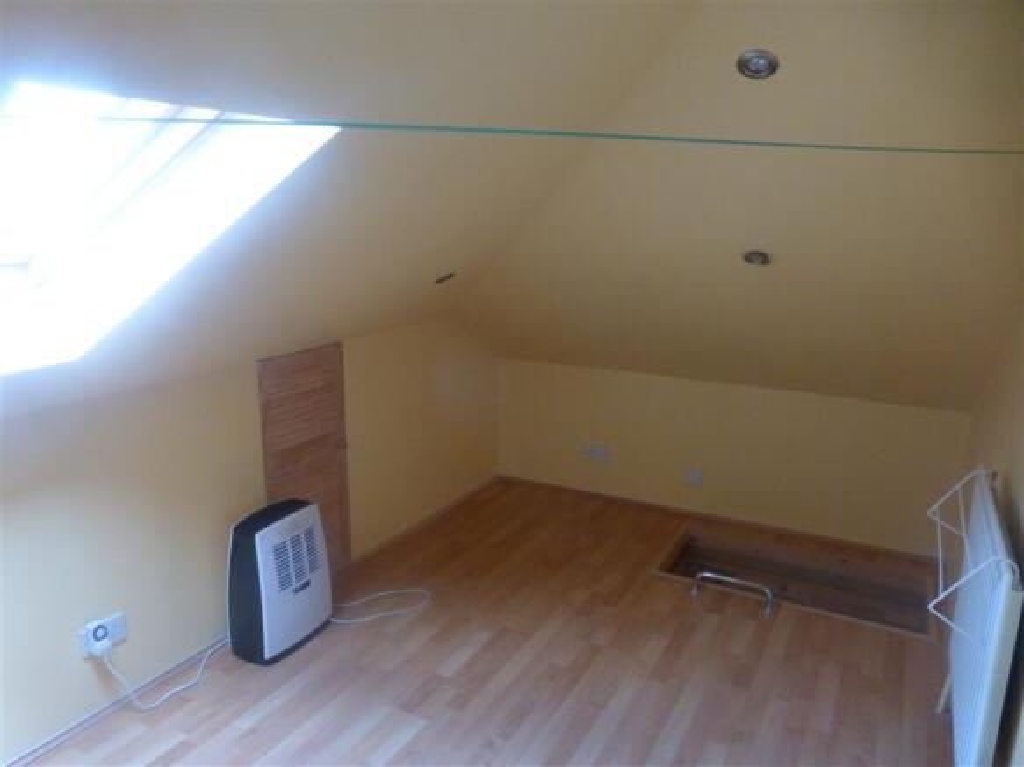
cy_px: 384
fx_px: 739
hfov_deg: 69.4
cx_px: 512
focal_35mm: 25
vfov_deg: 54.9
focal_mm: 4.3
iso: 400
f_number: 3.3
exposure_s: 1/50
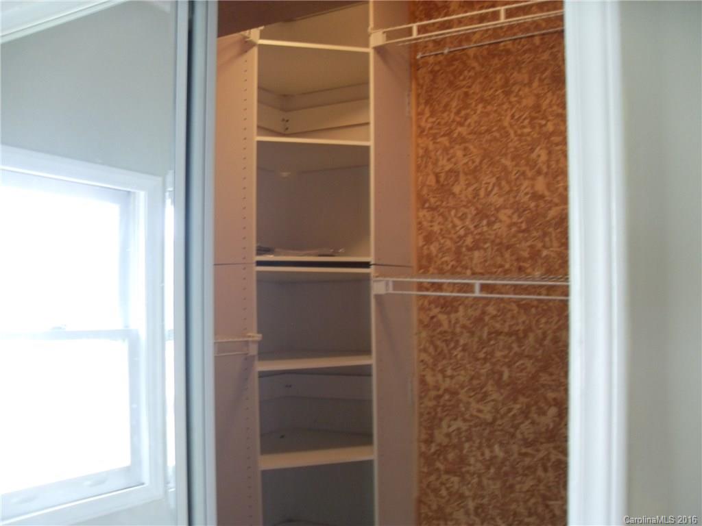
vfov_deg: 41.8
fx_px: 690
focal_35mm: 34
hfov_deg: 54.0
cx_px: 351
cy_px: 263
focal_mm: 6.3
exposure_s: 1/20
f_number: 2.8
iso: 200
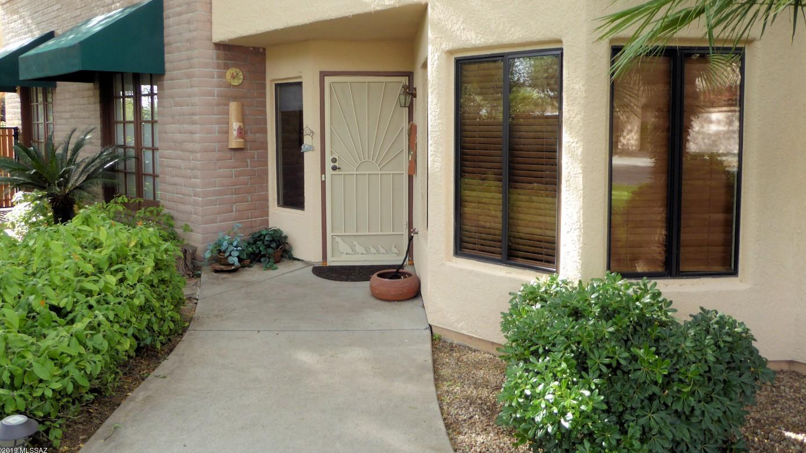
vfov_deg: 41.1
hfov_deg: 67.9
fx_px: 598
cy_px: 162
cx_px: 407
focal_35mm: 28
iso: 100
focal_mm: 4.3
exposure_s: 1/100
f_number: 3.3
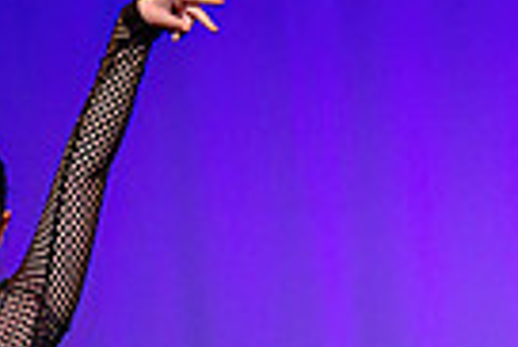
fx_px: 10284
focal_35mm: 714
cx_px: 686
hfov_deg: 2.9
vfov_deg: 1.9
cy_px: 573
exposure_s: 1/500
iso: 1250
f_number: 2.8
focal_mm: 155
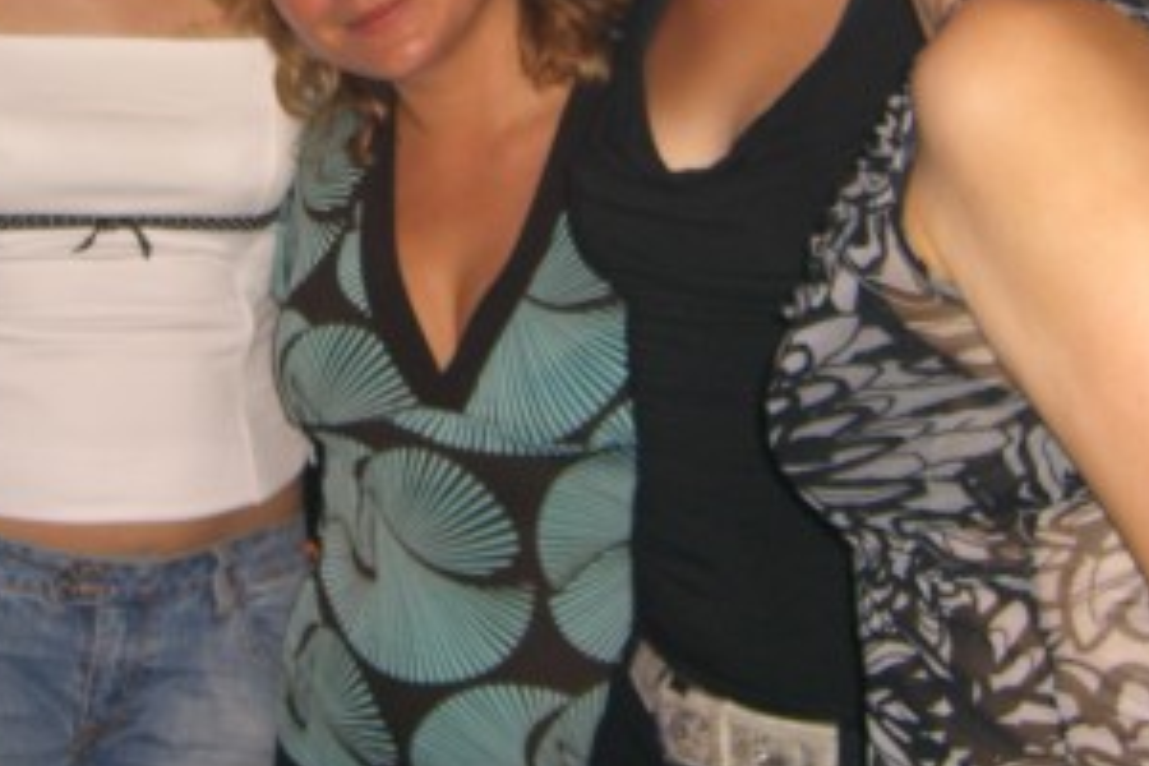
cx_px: 356
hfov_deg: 25.5
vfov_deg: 16.9
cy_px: -8
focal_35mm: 79
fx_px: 2521
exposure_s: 1/60
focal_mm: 7.9
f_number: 2.8
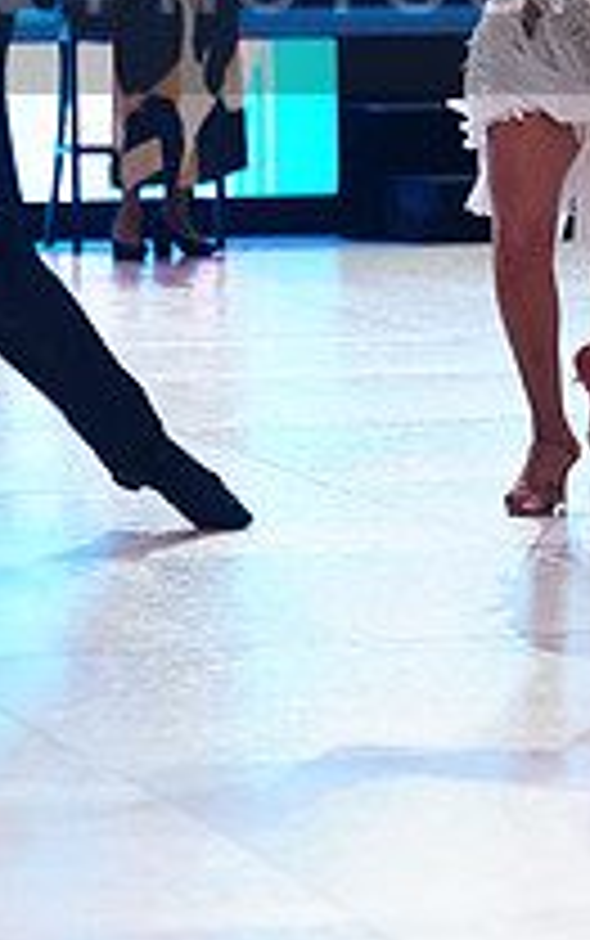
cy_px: -54
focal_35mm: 243
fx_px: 6239
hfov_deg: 5.4
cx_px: 358
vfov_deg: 8.6
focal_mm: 86
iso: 2000
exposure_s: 1/500
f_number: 2.8
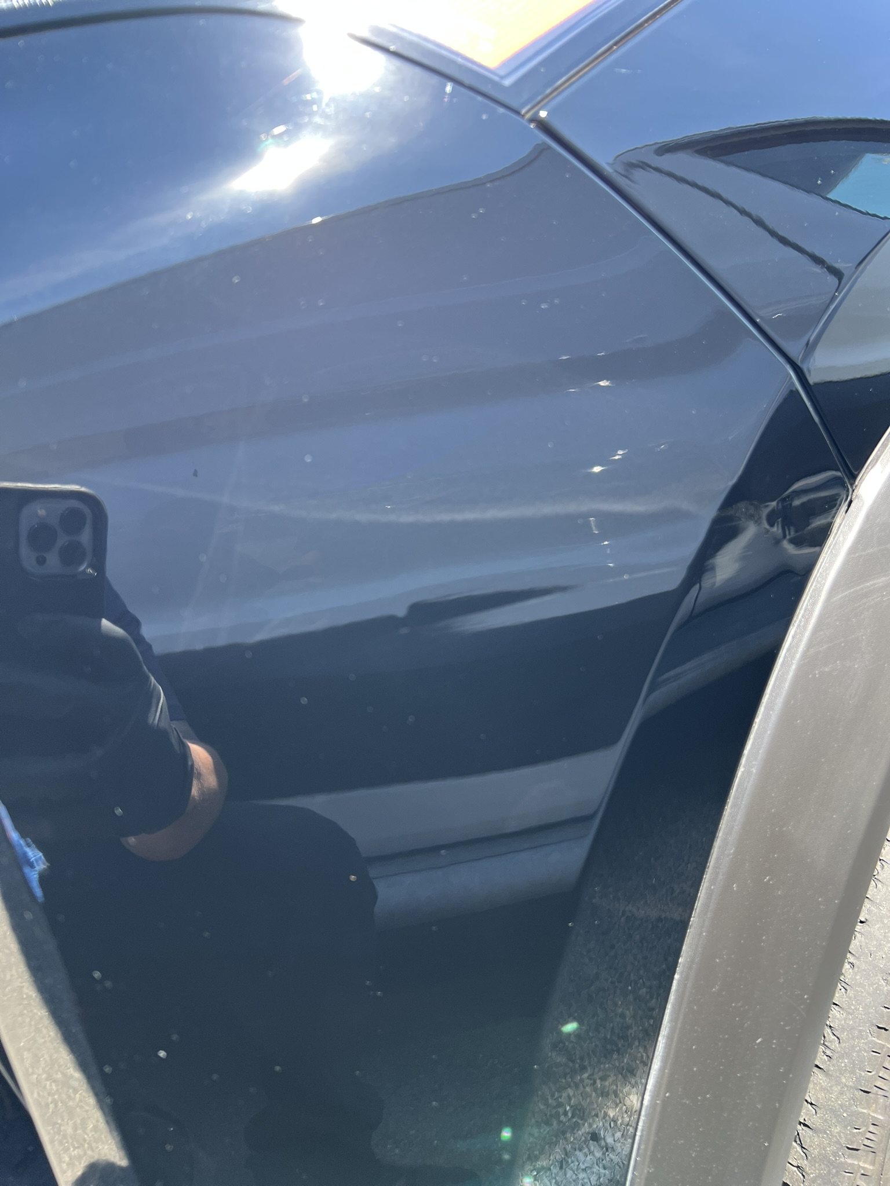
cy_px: 593
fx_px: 891
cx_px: 445
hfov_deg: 53.1
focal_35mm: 26
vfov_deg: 67.3
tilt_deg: -13.7
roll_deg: +7.0
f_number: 1.5
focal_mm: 5.7
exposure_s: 1/170
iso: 40
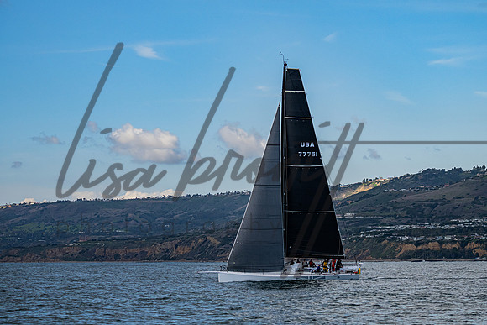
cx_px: 295
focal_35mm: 139
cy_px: 120
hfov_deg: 14.7
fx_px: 1885
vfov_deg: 9.8
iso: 400
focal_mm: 105
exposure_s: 1/3200
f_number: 5.6
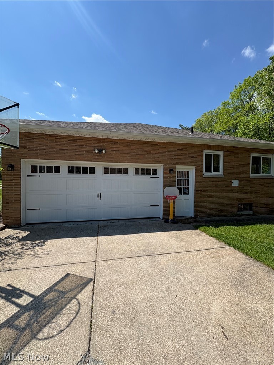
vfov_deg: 102.1
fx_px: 148
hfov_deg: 85.7
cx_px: 137
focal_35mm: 14
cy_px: 182
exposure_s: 1/1567
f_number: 2.2
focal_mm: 2.22
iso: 40
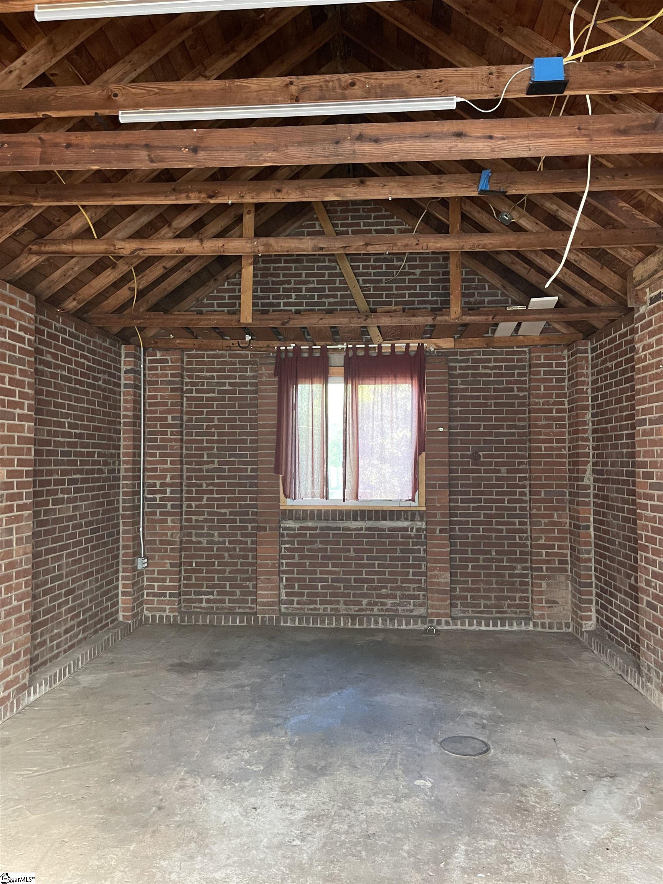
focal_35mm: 25
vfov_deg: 69.4
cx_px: 332
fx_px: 638
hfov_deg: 54.9
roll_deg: +0.5
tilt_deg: +1.3
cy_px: 442
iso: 640
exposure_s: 1/38
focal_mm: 5.1
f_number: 1.6
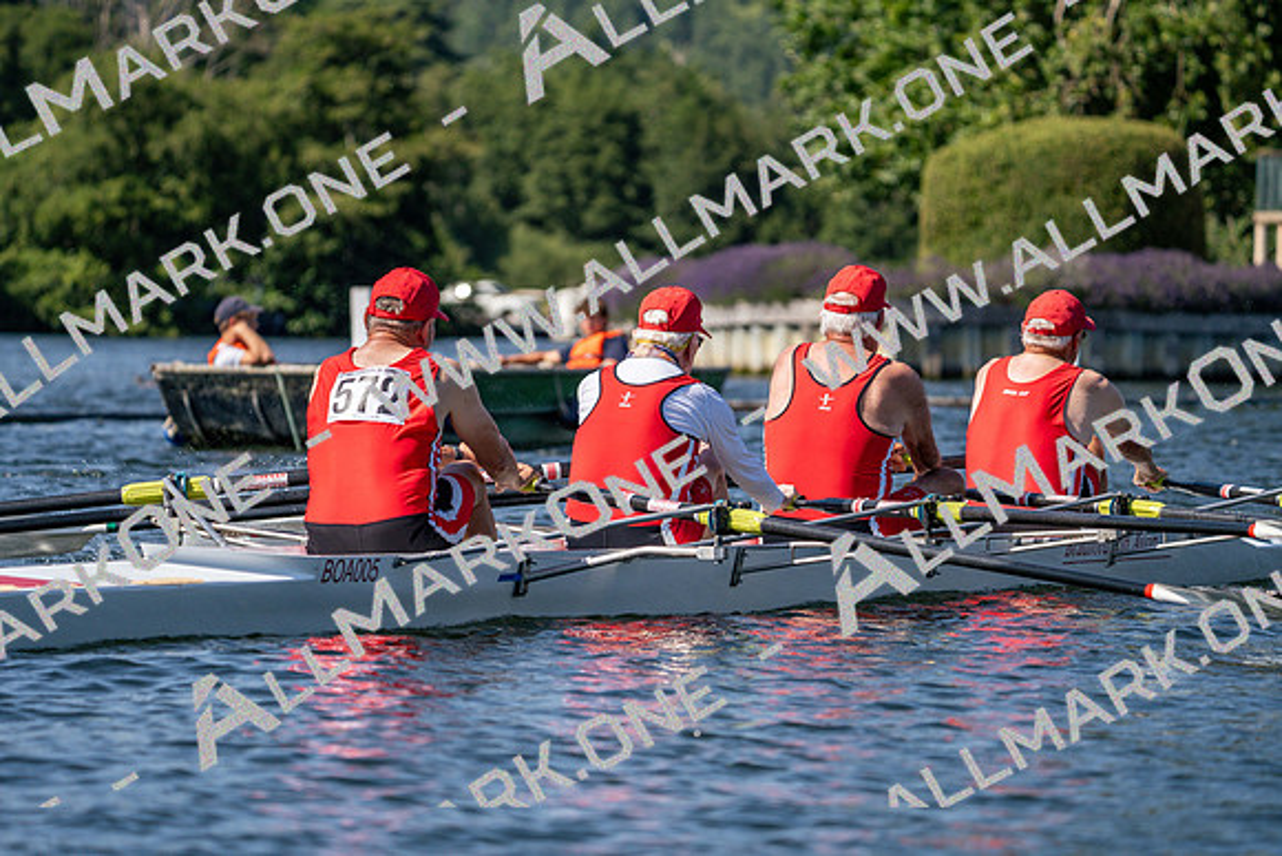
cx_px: 641
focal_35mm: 225
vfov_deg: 6.1
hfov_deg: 9.1
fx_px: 8014
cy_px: 428
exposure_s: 1/1600
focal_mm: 225
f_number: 5.6
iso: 200
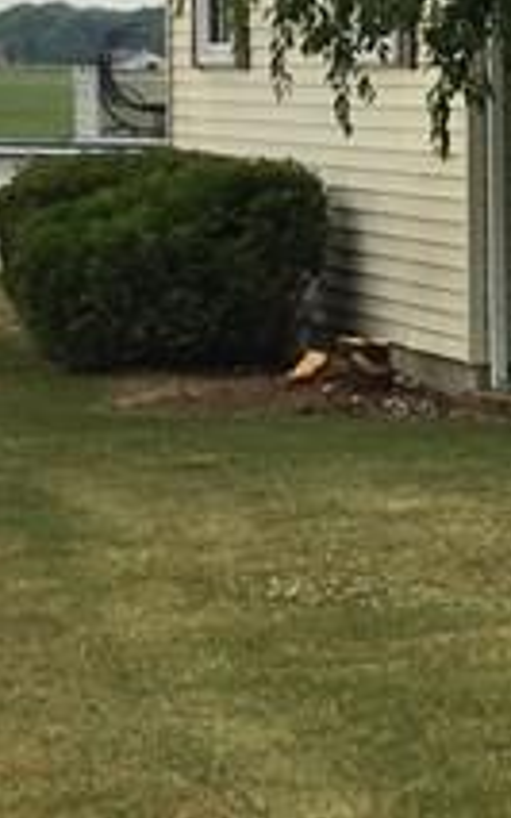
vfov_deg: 14.1
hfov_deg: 7.5
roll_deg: -0.8
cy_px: 269
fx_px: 3300
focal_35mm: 148
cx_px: 1648
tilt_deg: -1.9
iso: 25
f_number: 2.2
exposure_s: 1/596
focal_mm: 4.15
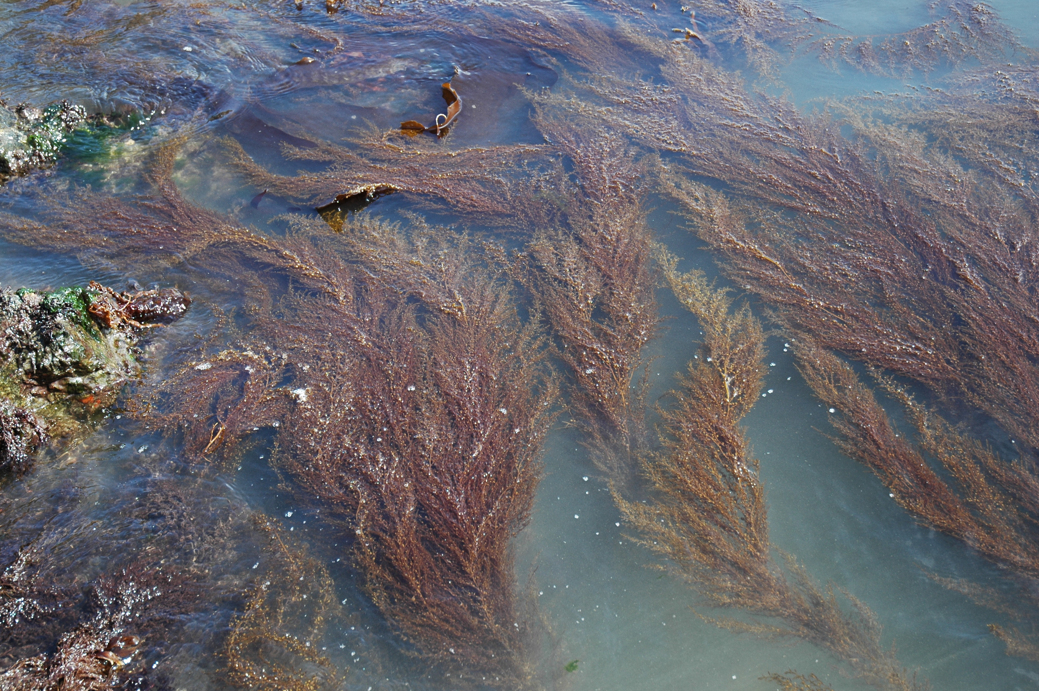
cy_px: 346
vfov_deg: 26.4
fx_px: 1471
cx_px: 520
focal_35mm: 51
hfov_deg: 38.9
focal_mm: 34
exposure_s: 1/250
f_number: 4.2
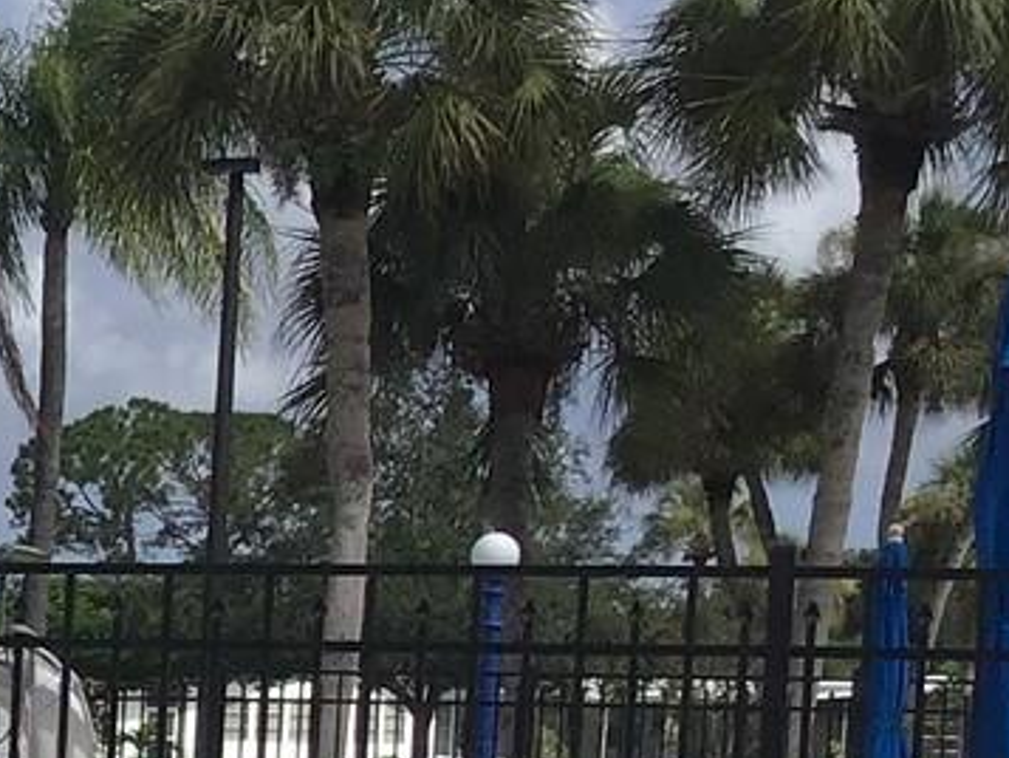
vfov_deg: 10.4
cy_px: 1092
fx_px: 4053
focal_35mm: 139
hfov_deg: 12.2
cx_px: -1128
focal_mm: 3.3
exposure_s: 1/2551
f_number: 2.4
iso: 25
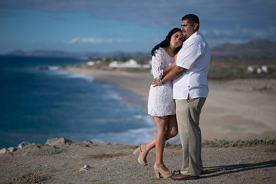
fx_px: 690
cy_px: 93
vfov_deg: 15.2
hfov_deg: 22.6
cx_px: 134
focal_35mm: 90
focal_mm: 85
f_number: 2
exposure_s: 1/6400
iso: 64
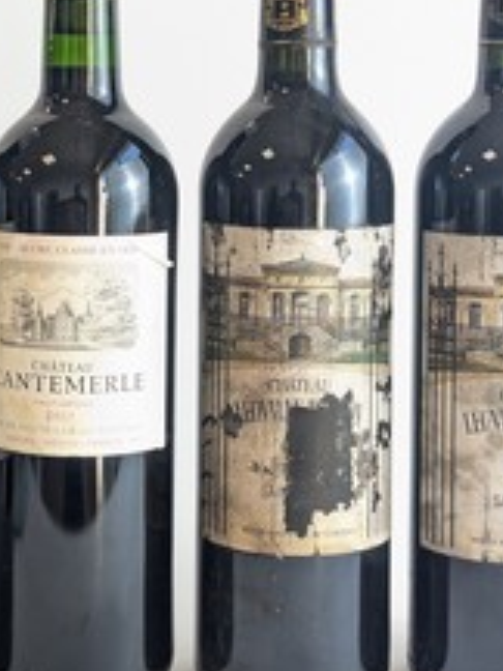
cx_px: 172
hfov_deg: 16.6
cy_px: 214
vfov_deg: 21.9
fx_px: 1724
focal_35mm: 89
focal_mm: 6.81
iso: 98
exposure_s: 1/90
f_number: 1.85
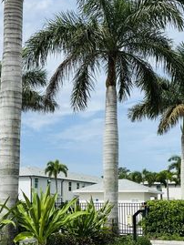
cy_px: 164
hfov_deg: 25.3
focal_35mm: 57
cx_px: 40
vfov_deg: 33.5
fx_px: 404
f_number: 1.78
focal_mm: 6.86
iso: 80
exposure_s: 1/7576
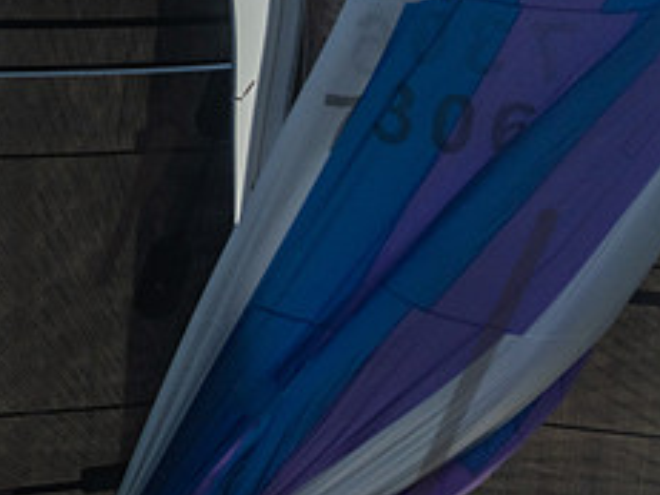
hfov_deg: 3.1
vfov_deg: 2.3
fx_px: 12044
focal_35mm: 632
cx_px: 818
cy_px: 685
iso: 320
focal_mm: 200
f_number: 6.3
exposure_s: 1/2500
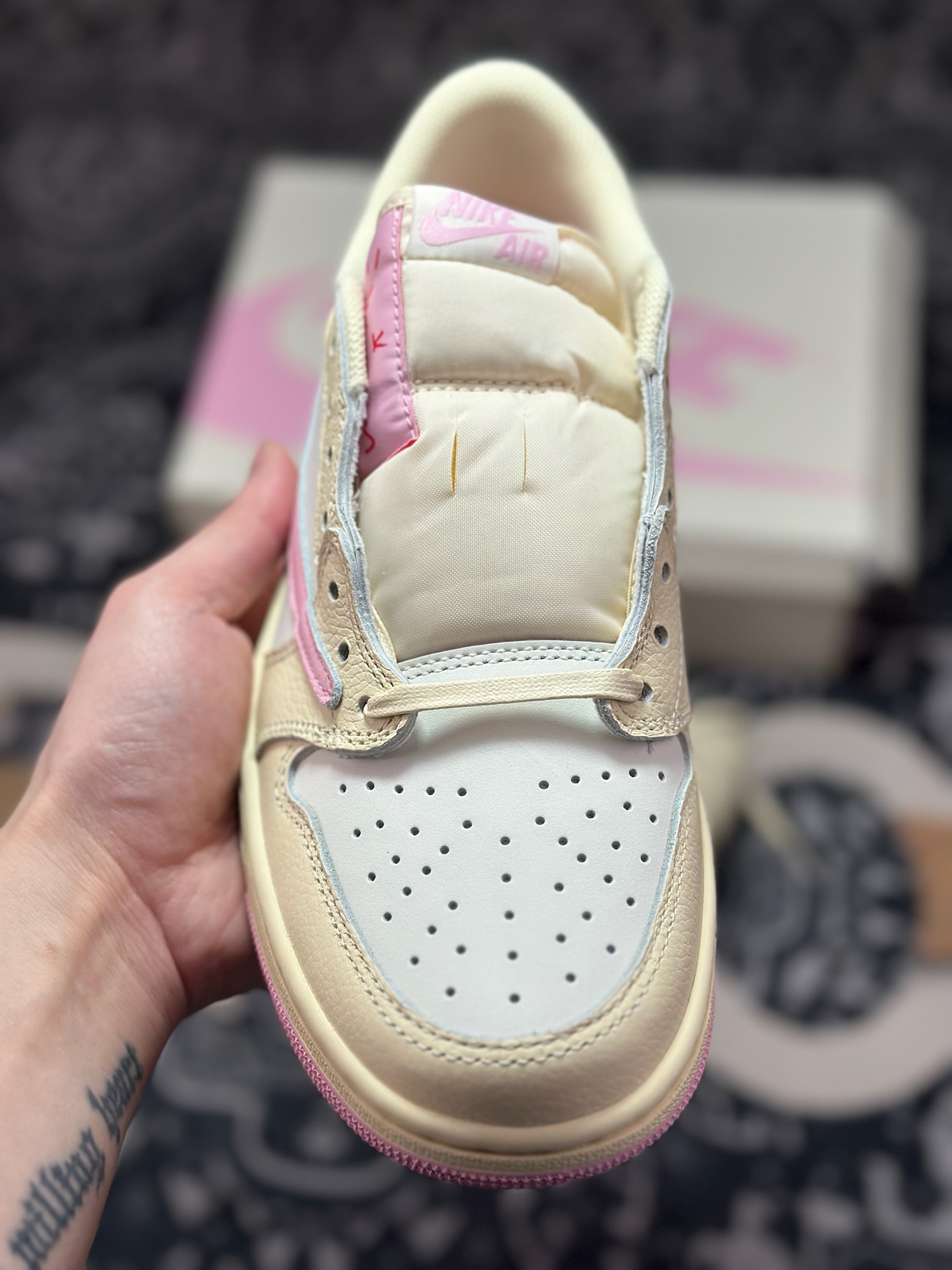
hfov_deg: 30.3
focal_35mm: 48
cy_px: 635
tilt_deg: -55.8
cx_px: 476
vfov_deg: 39.7
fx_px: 1760
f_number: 1.78
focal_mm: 6.86
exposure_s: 1/2203
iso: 80
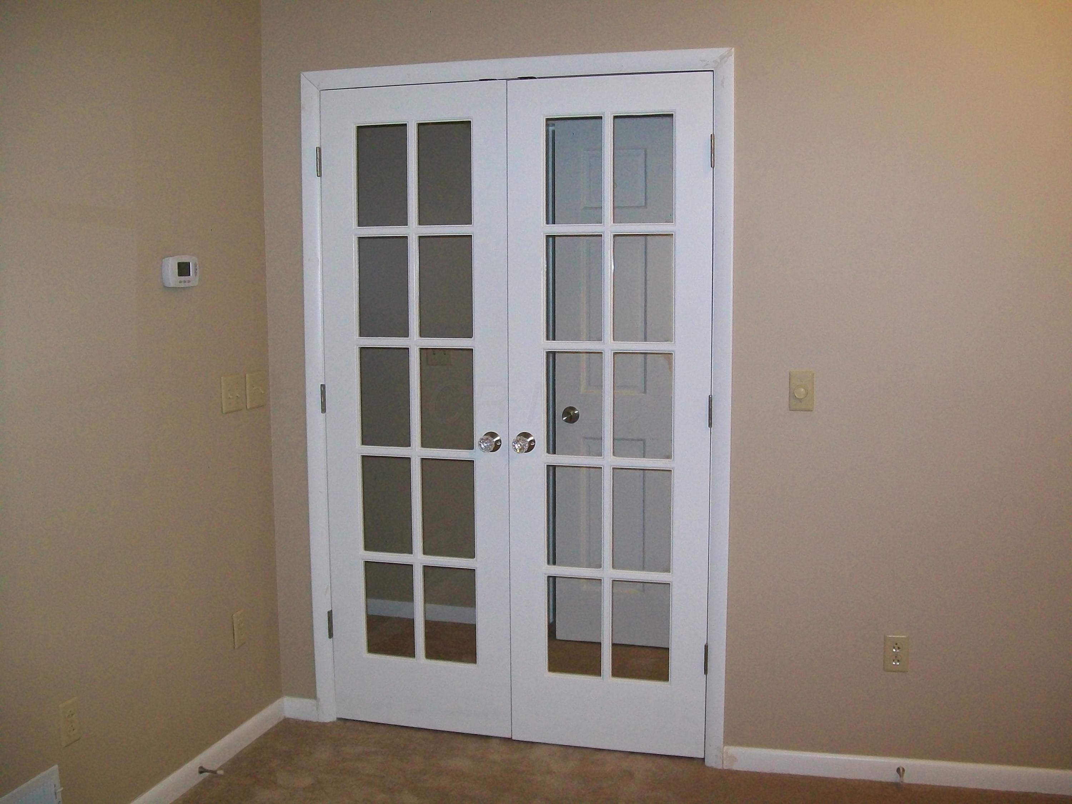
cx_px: 536
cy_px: 402
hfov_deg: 51.4
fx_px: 1115
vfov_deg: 39.7
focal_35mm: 36
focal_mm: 6
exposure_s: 1/60
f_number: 2.7
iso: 160
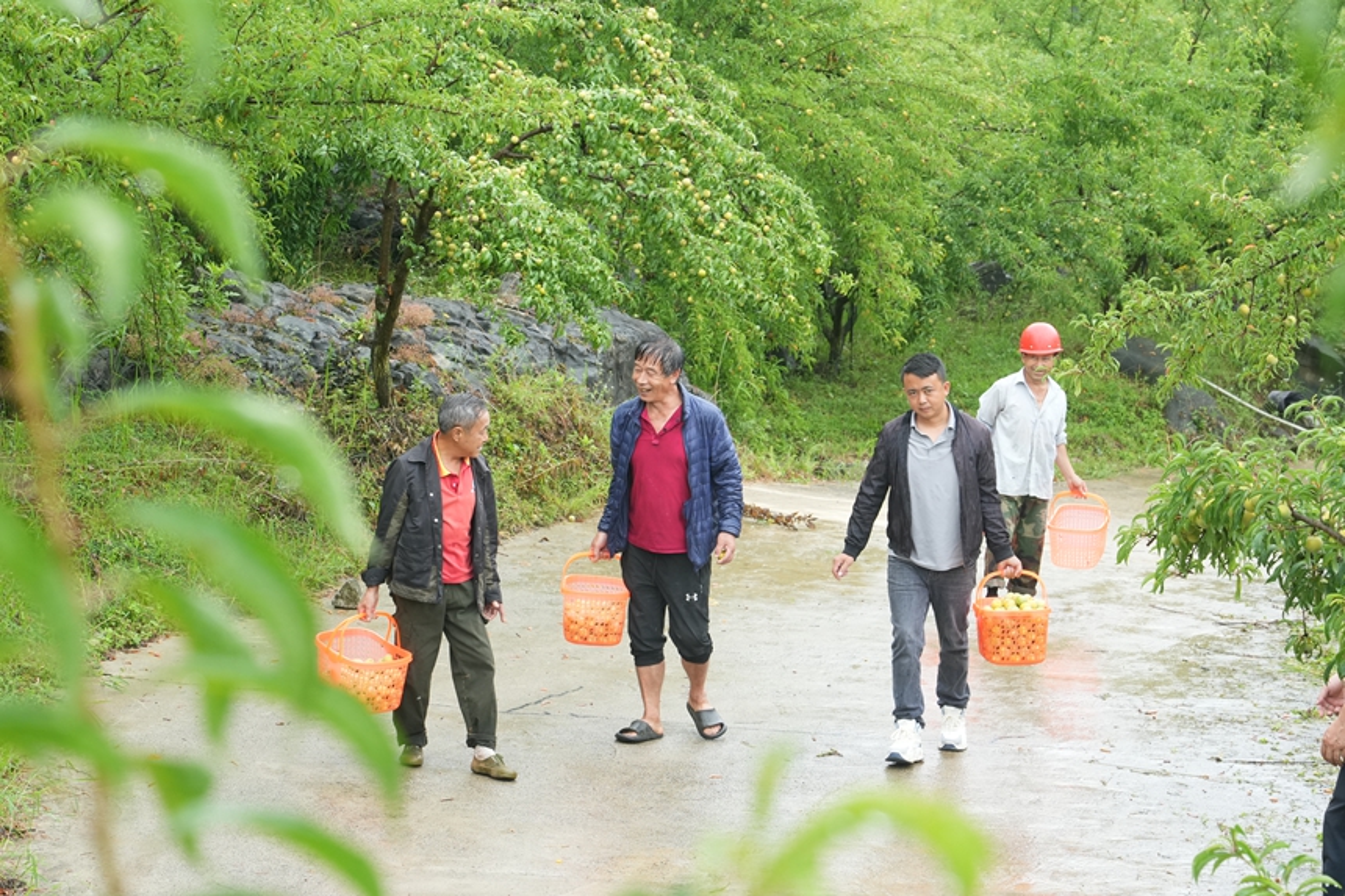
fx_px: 3922
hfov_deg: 19.5
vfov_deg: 13.0
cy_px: 448
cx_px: 672
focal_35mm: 105
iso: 1600
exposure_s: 1/125
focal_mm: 105
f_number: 10
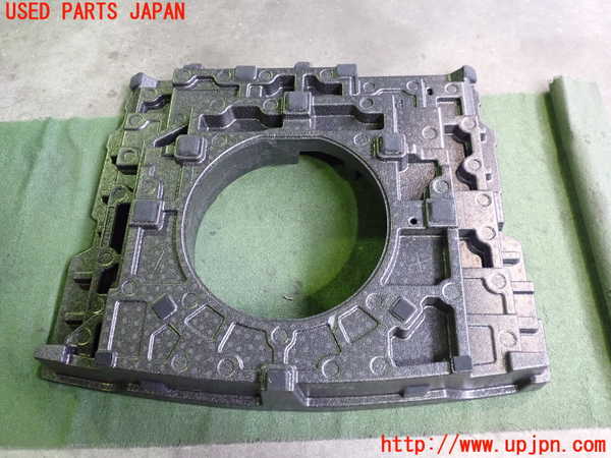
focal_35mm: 30
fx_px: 530
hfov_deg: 60.0
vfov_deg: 46.8
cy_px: 229
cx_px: 306
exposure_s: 1/30
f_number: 2.3
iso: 500
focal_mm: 5.4
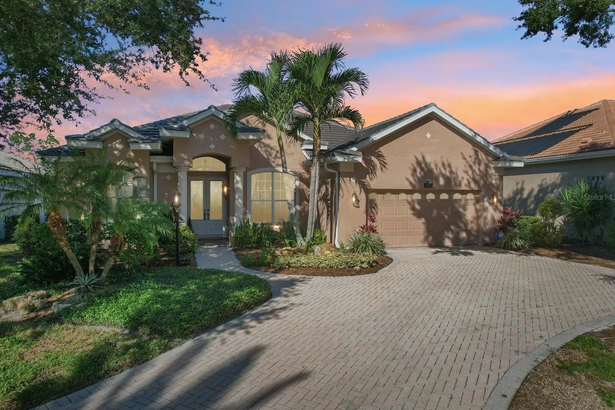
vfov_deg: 55.1
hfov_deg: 76.1
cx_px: 298
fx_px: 393
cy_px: 197
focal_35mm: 23
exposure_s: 1/180
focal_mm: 8.38
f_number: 2.8
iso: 100
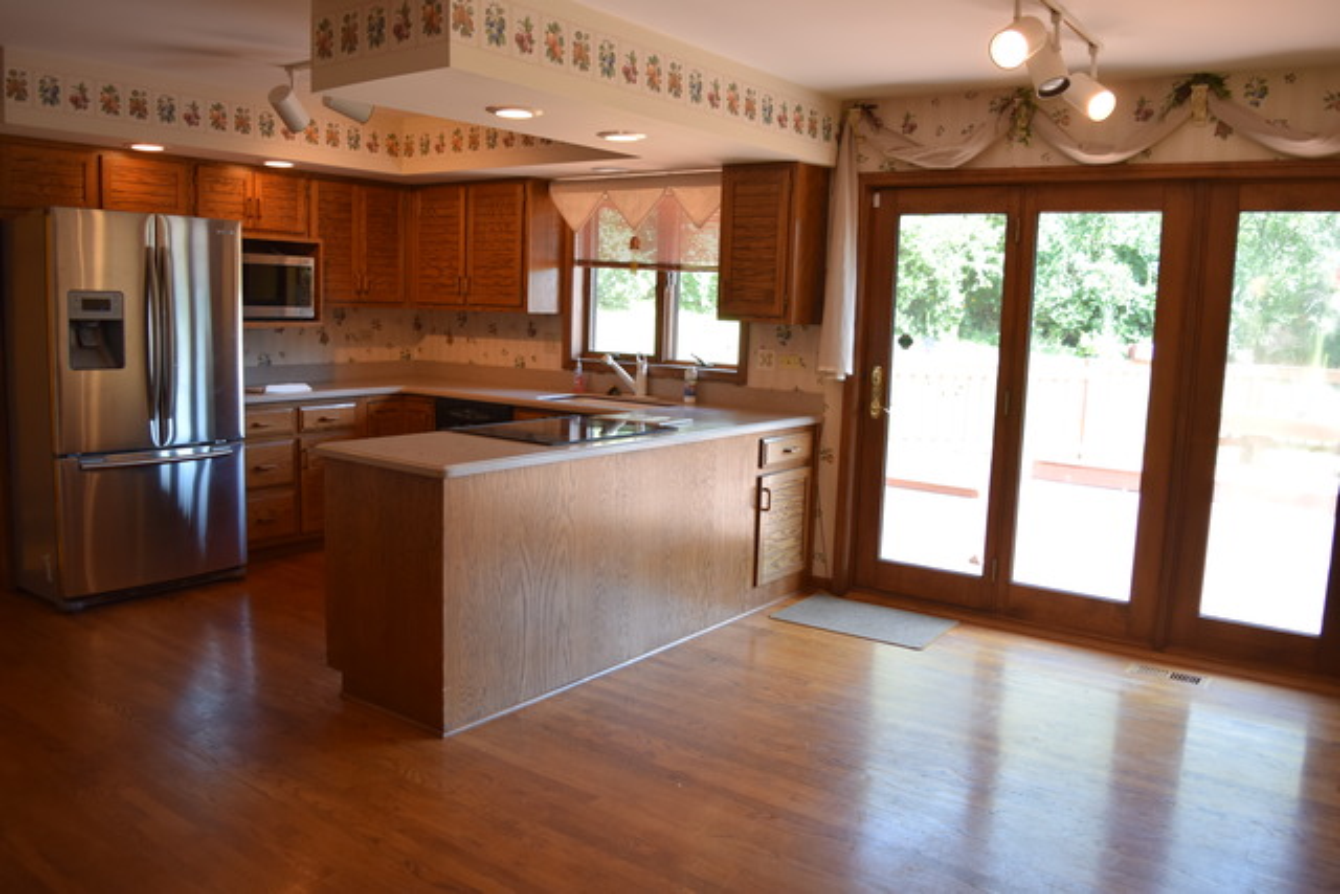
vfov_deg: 48.0
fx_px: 1005
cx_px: 670
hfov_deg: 67.4
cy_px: 447
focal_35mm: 27
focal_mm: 18
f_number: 4
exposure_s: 1/60
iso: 500
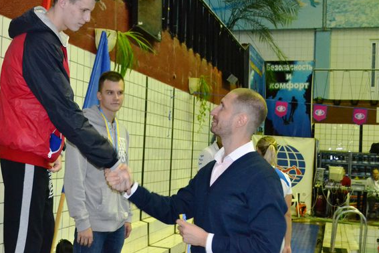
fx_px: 579
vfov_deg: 24.6
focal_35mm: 55
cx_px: 118
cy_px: 128
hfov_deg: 35.8
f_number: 4.2
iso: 3200
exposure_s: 1/60
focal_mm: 26
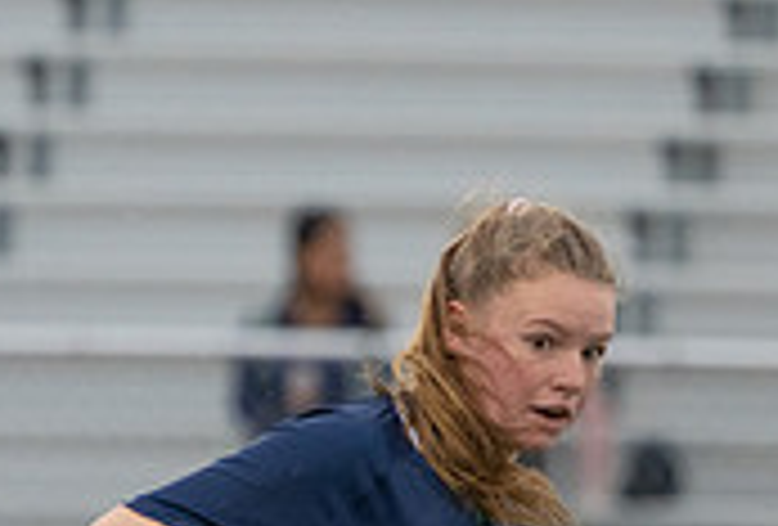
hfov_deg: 1.6
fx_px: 27067
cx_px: 623
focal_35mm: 1247
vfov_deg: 1.1
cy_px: 755
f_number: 5.6
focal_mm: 318
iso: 2500
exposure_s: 1/1250
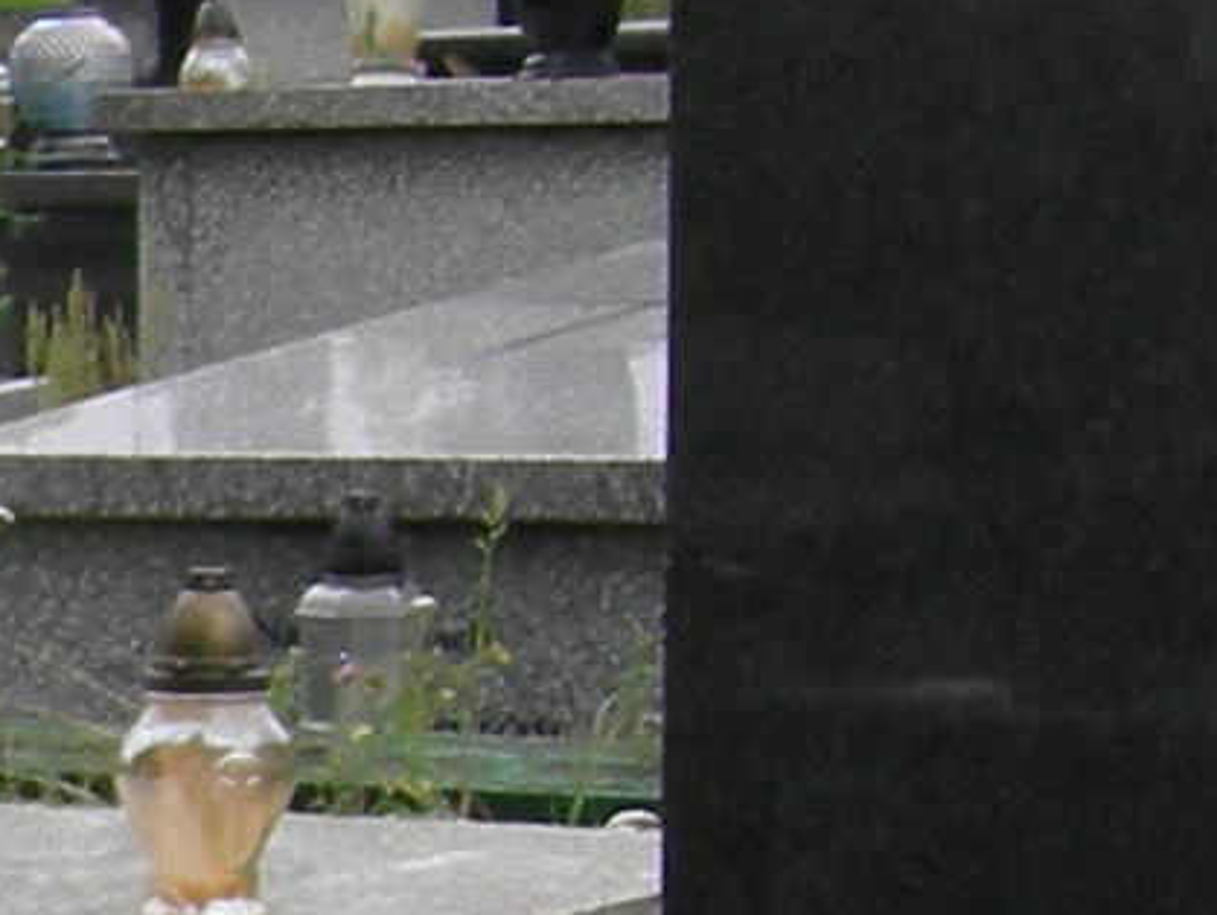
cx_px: -2221
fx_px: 7845
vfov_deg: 6.4
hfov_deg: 7.9
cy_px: 2121
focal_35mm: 223
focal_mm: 7.5
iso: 64
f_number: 4.8
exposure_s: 1/152
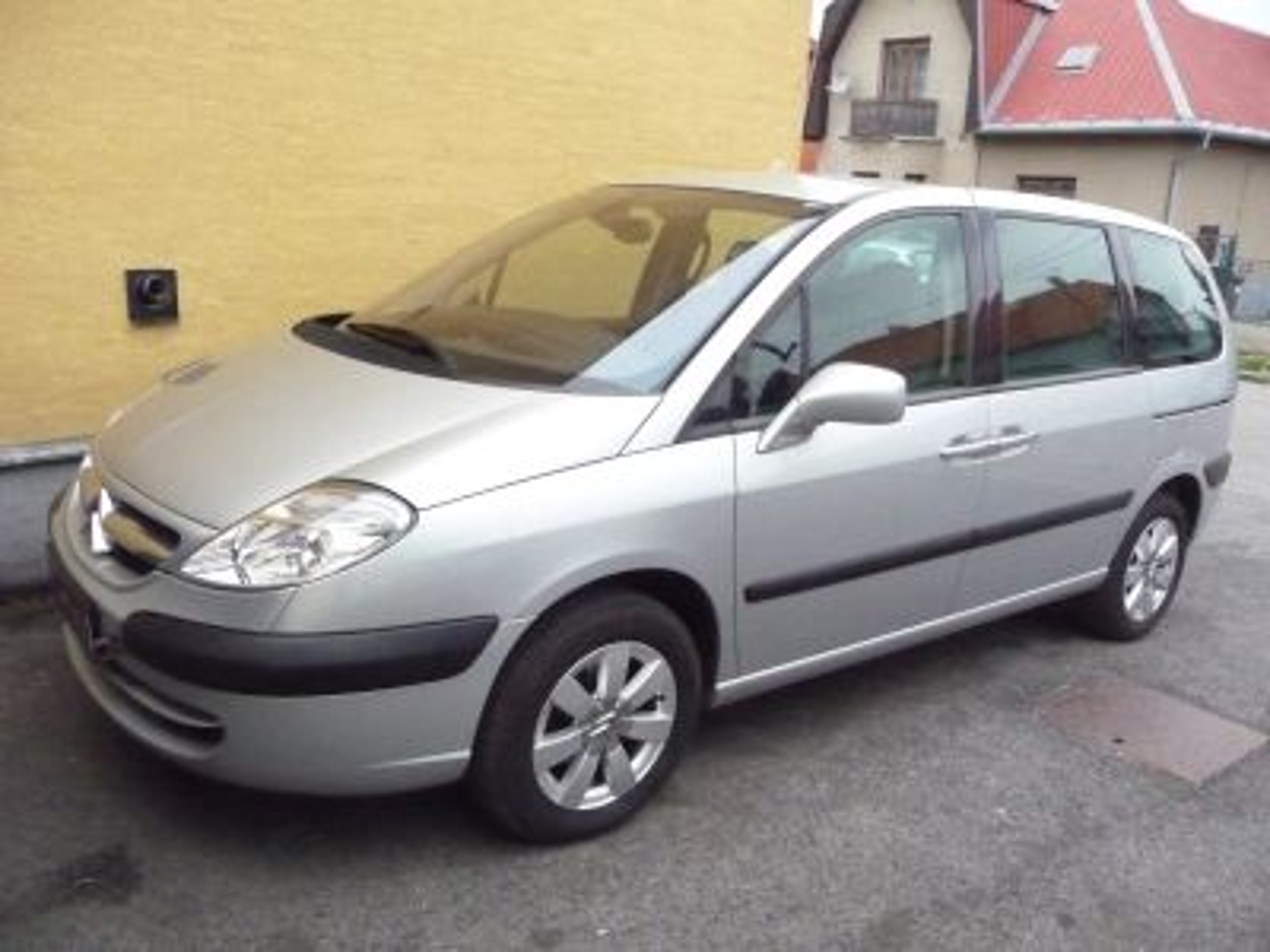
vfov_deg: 49.7
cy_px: 476
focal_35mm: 28
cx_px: 635
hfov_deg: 63.4
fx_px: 1027
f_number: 8
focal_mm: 4.7
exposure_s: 1/640
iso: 1600
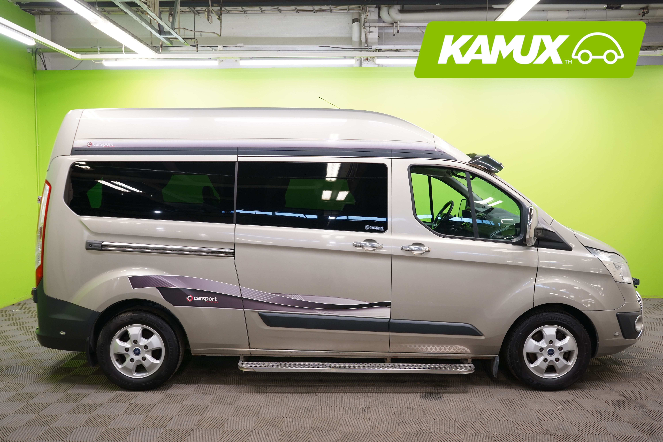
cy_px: 221
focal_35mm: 29
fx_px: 534
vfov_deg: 45.0
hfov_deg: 63.7
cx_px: 332
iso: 800
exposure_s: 1/30
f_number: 5.6
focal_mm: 29
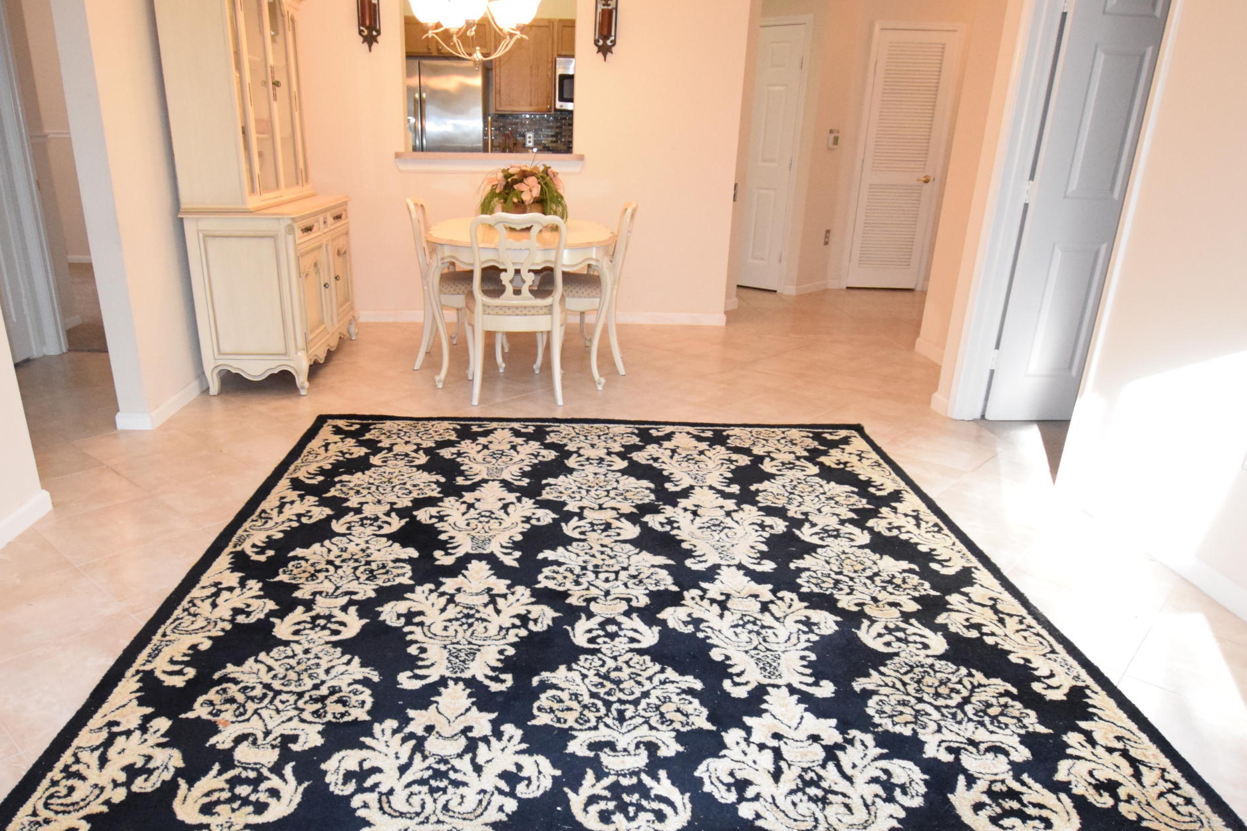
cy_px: 487
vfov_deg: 52.9
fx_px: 831
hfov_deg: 73.5
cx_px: 555
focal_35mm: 24
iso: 3200
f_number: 3.5
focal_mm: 10
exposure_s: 1/200
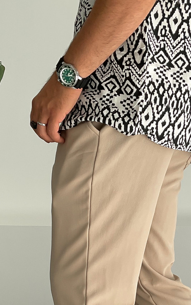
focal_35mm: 73
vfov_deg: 27.2
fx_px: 608
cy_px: 277
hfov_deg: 17.7
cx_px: 151
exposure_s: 1/550
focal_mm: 3
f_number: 1.8
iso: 16
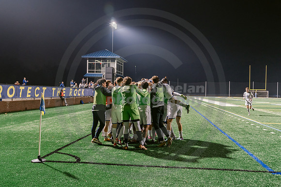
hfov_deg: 53.1
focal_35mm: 36
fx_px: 281
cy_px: 94
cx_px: 140
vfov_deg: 36.9
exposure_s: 1/80
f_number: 4
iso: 2500
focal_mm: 36
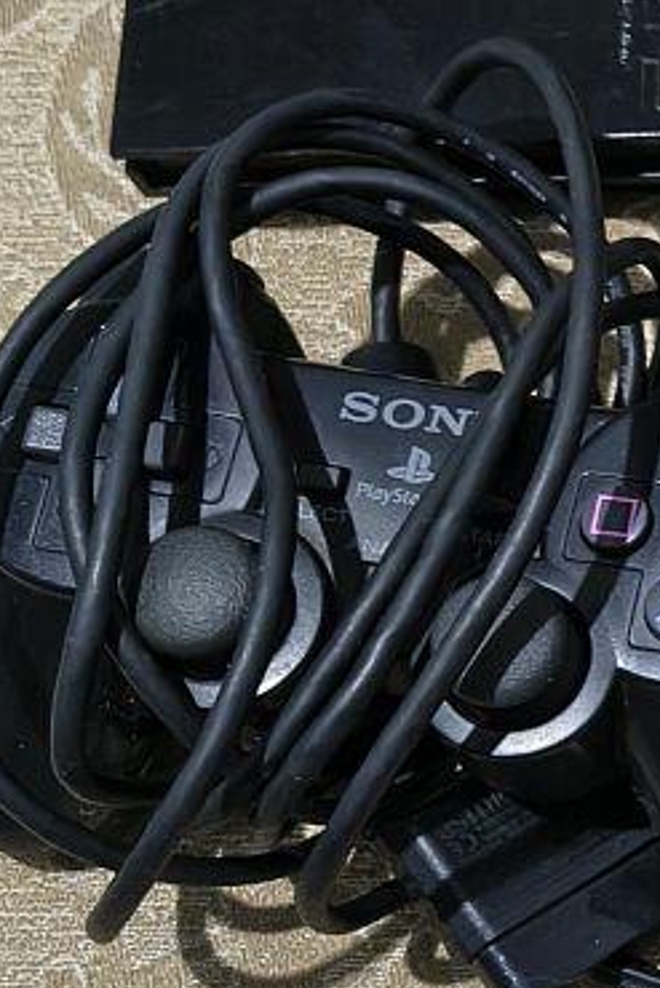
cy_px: 690
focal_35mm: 92
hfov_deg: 13.1
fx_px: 2527
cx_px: 1275
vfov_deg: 22.0
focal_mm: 5.56
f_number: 1.8
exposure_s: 1/40
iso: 1563
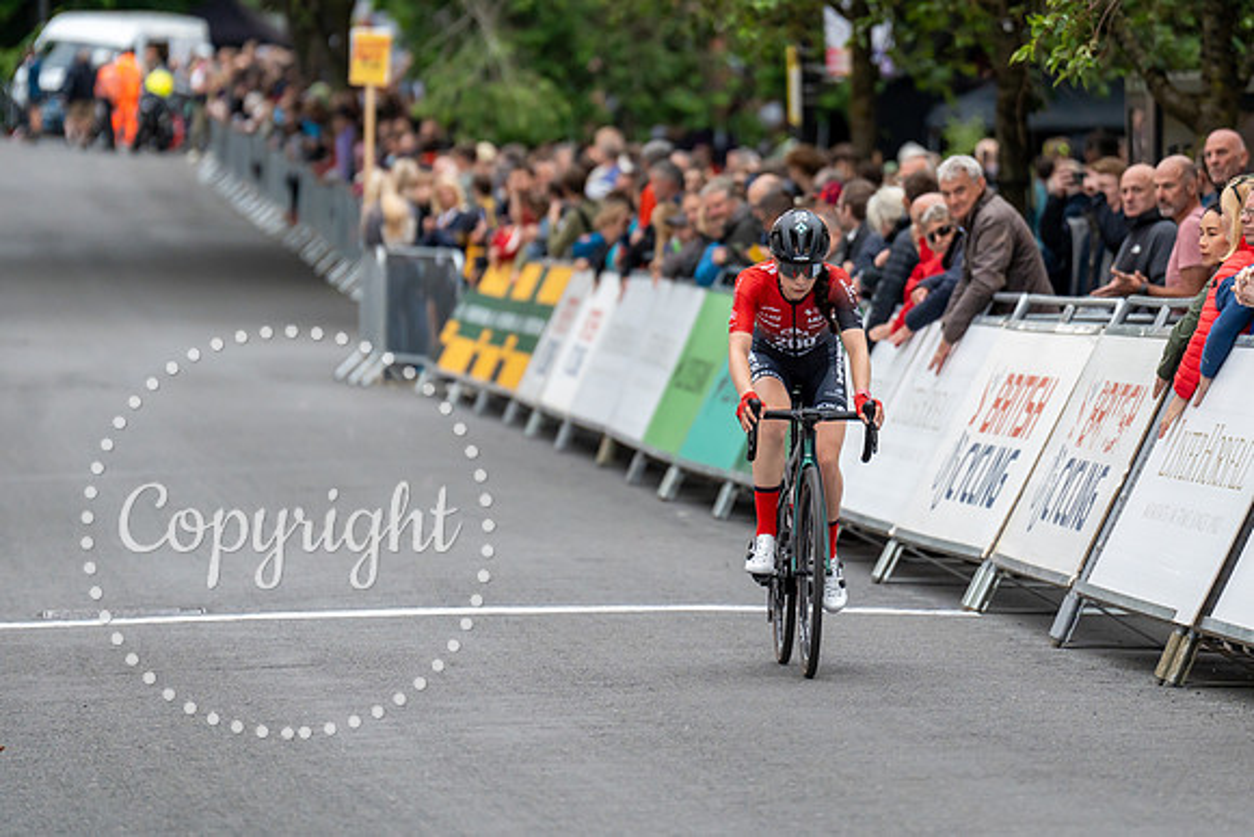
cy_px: 280
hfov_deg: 7.4
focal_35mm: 280
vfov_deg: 4.9
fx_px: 9753
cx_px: 759
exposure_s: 1/800
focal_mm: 200
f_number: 2.8
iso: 1000
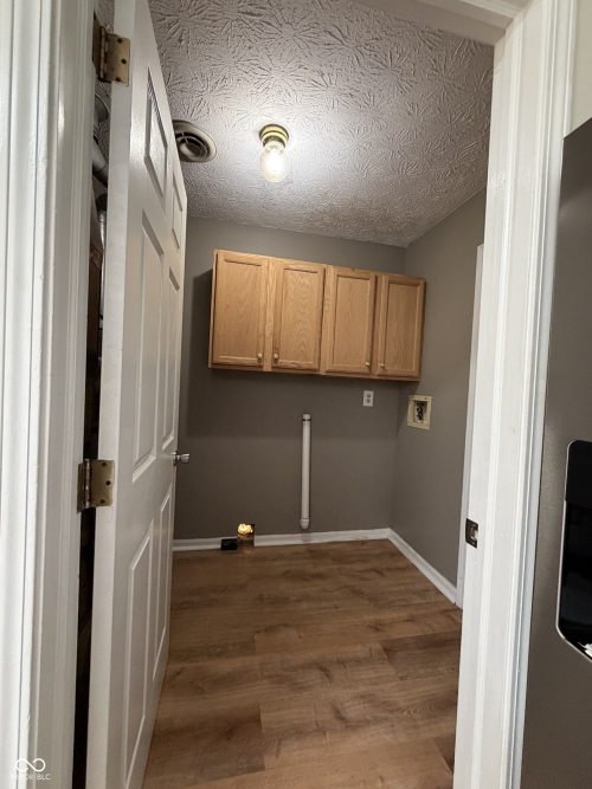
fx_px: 319
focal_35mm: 14
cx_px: 296
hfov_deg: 85.7
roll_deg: -2.1
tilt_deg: -1.7
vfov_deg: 102.1
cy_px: 394
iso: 400
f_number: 2.2
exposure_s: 1/60
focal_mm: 2.22
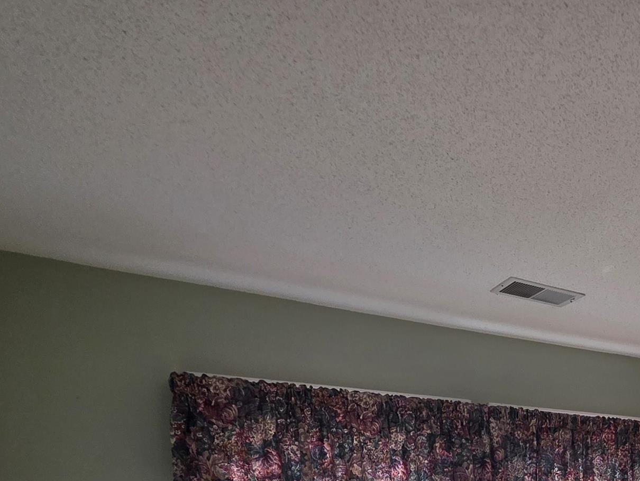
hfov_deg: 44.5
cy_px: 593
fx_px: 610
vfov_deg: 33.8
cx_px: 677
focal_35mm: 33
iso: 160
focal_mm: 2.2
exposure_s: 1/120
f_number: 1.9
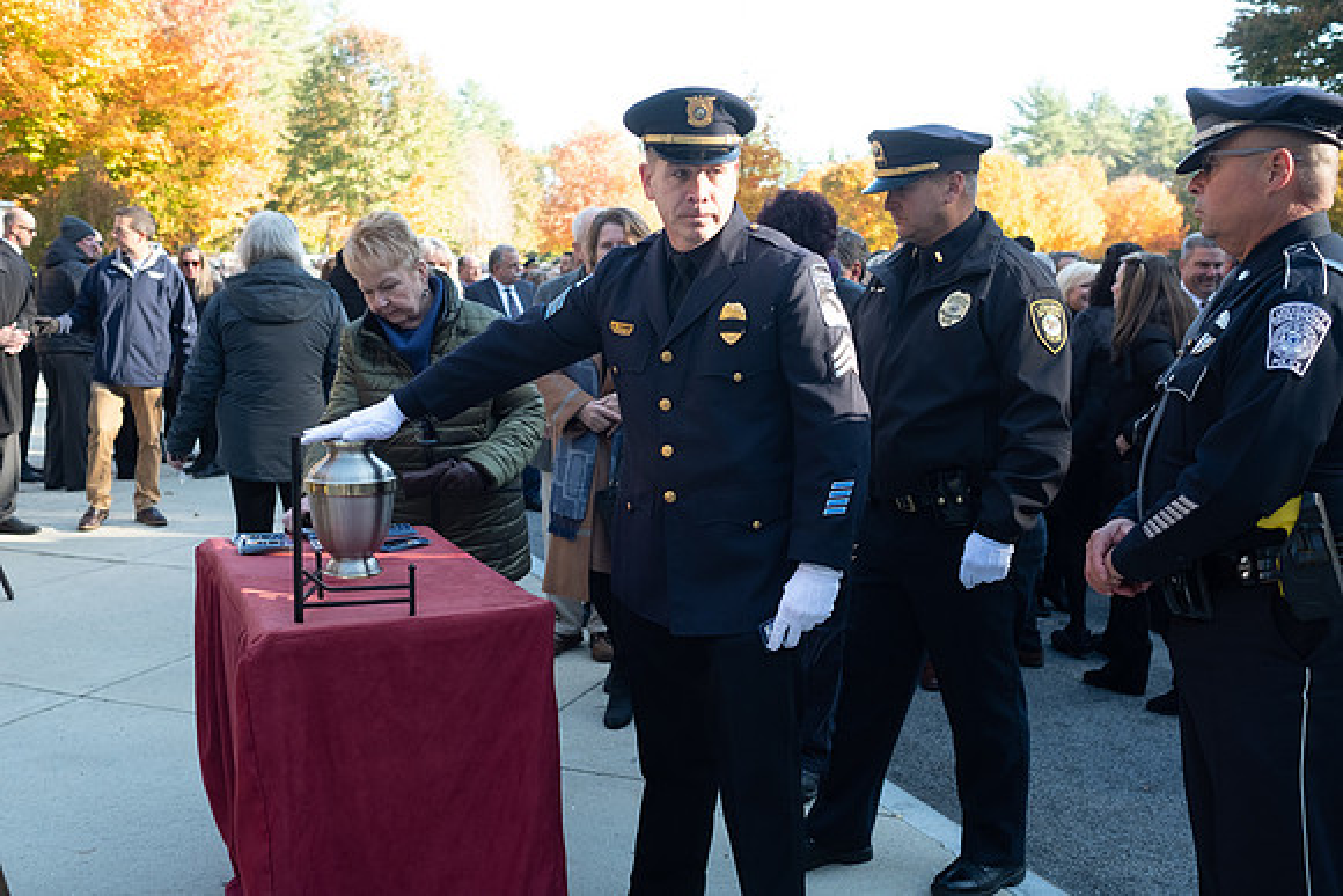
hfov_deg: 54.4
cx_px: 672
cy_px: 448
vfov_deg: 37.9
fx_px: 1306
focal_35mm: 35
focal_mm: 23
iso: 800
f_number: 3.2
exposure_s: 1/640
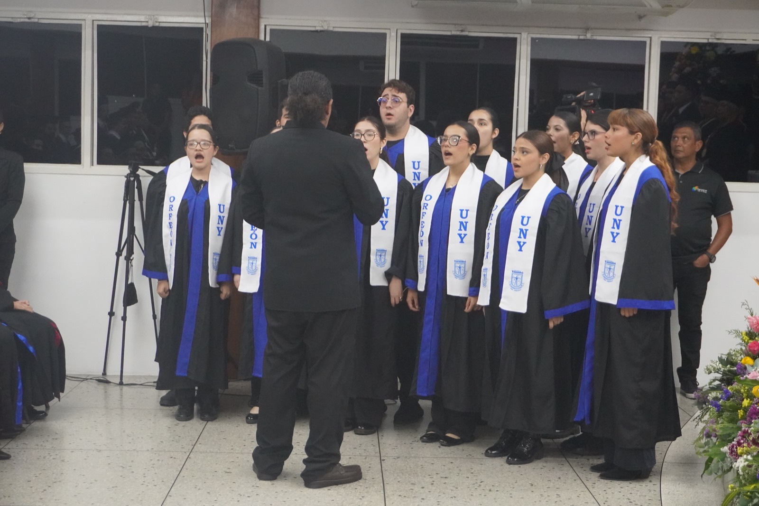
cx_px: 380
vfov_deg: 22.6
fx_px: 1265
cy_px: 253
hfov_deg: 33.4
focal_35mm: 60
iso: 6400
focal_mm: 40
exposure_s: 1/125
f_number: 5.6
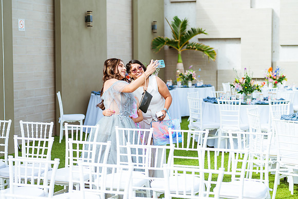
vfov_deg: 19.5
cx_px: 149
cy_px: 100
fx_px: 580
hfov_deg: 28.8
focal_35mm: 70
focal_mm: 70
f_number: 2.8
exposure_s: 1/800
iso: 100
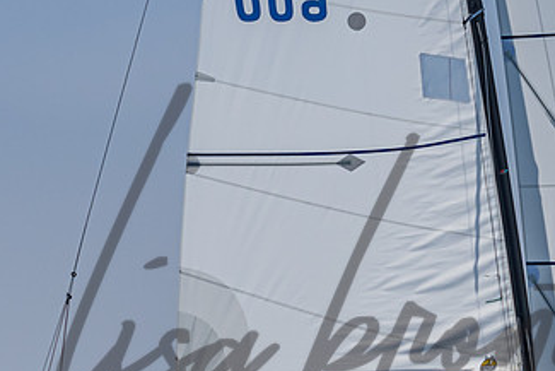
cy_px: 209
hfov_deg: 1.4
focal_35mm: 1457
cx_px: 145
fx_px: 22471
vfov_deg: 0.9
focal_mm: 400
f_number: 6.3
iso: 400
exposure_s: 1/3200
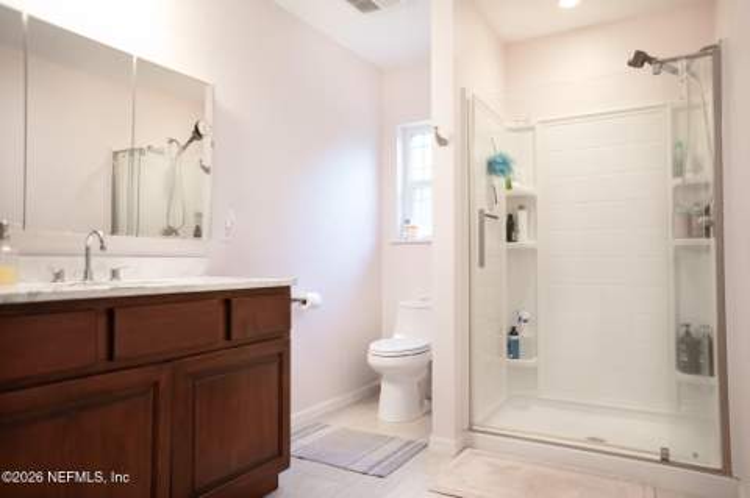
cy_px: 249
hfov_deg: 73.6
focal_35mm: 24
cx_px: 375
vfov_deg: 52.9
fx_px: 501
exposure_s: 1/100
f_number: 2.8
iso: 1250
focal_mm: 16
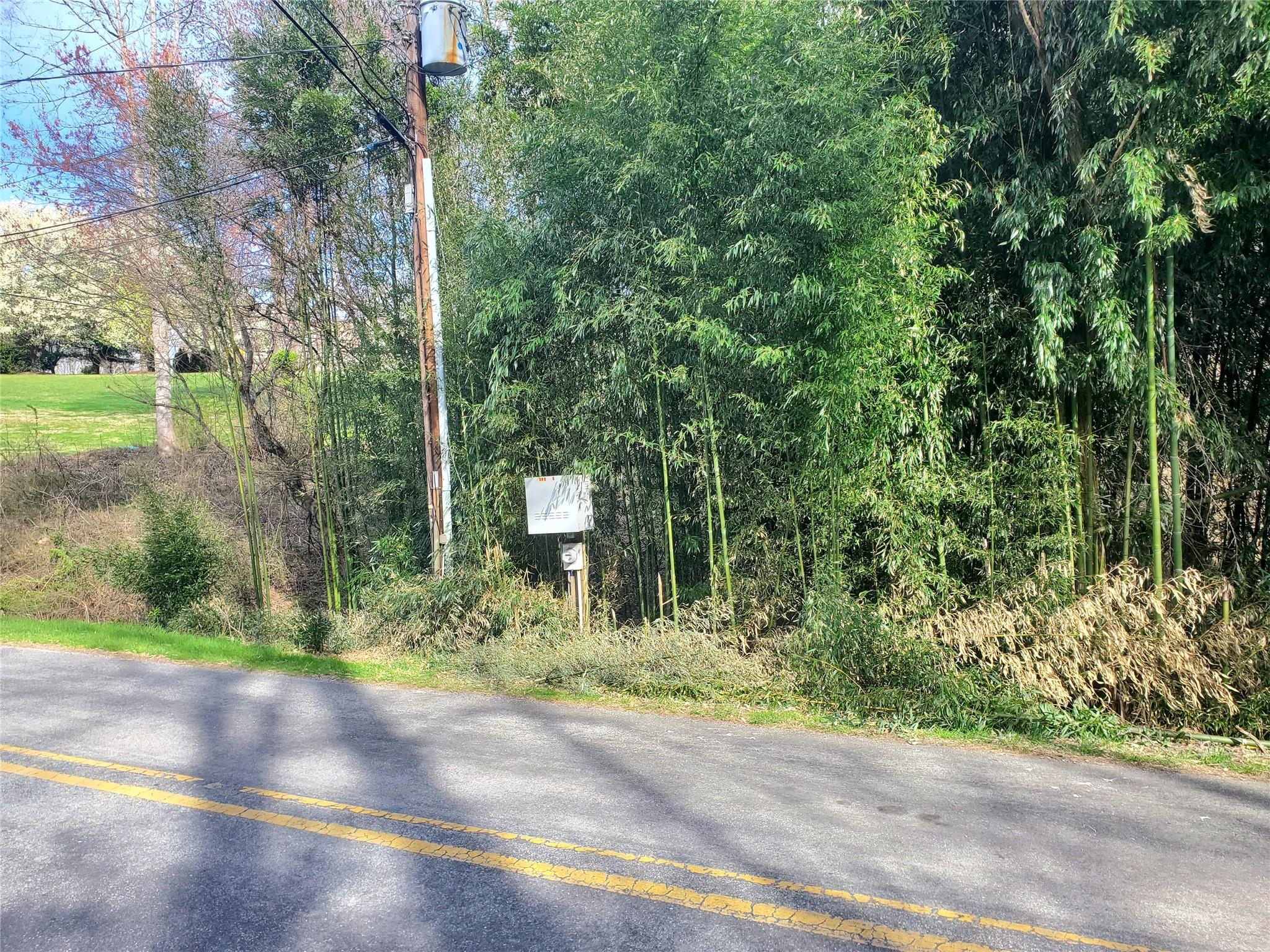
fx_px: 954
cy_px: 476
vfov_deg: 53.1
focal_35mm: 26
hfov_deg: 67.3
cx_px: 635
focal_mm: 4.3
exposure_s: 1/290
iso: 50
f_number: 2.4
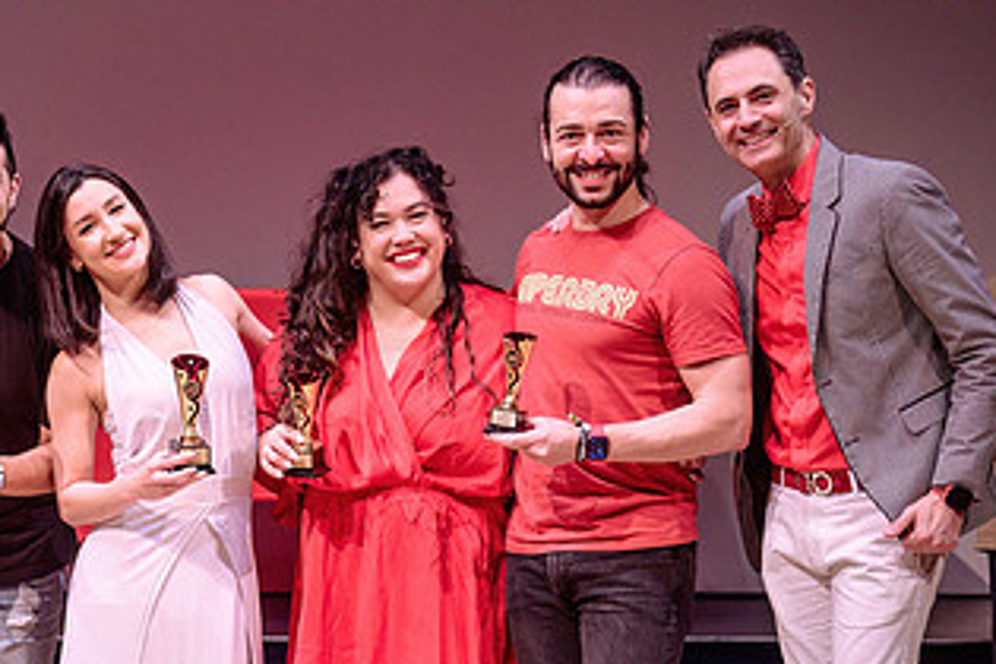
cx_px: 85
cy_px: 427
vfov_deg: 8.0
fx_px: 4758
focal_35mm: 172
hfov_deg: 11.9
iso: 1000
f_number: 3.2
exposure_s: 1/400
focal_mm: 70
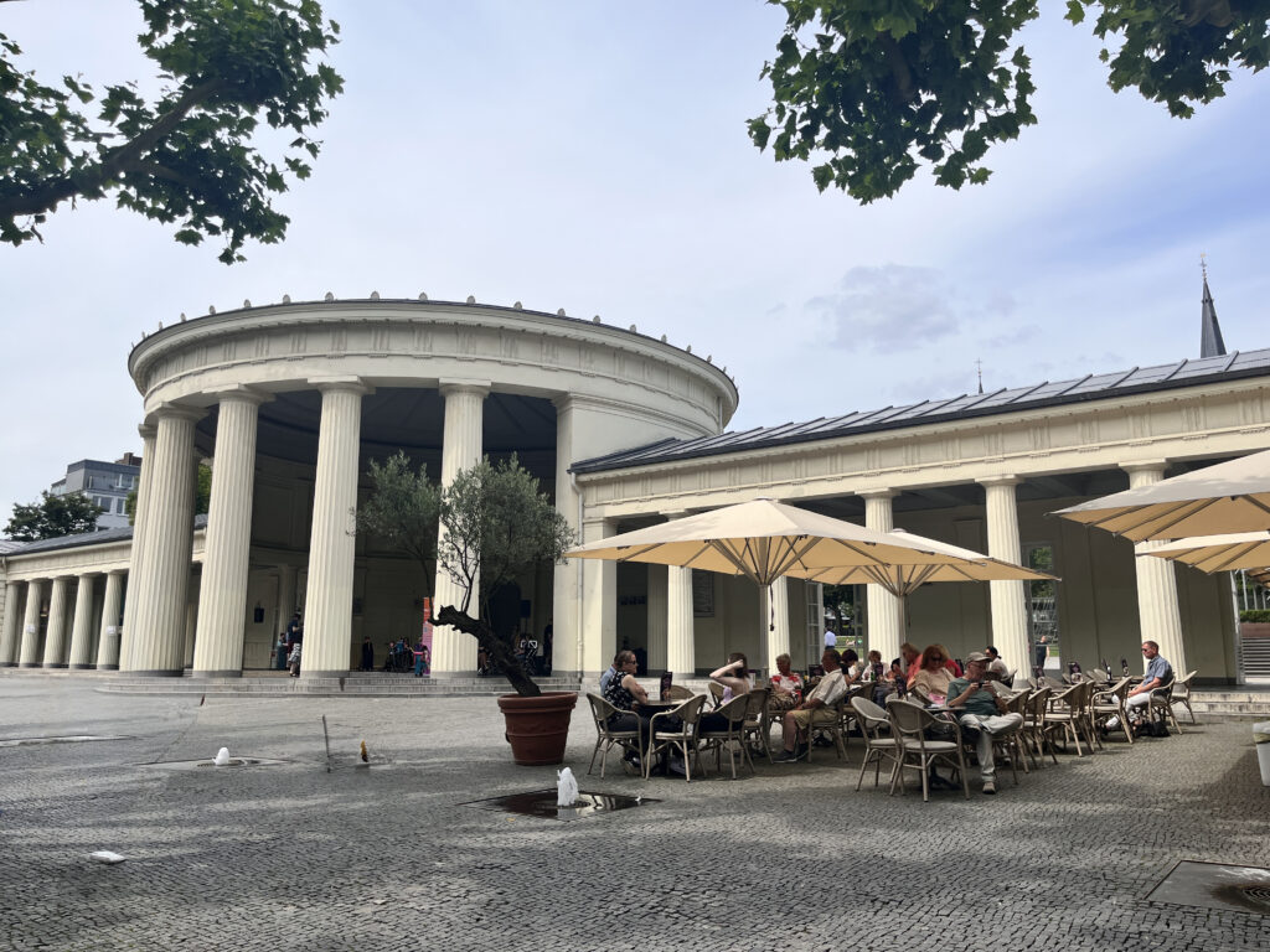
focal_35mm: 26
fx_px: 954
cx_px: 635
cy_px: 476
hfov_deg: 67.3
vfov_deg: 53.1
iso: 50
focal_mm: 5.1
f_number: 1.6
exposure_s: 1/4854
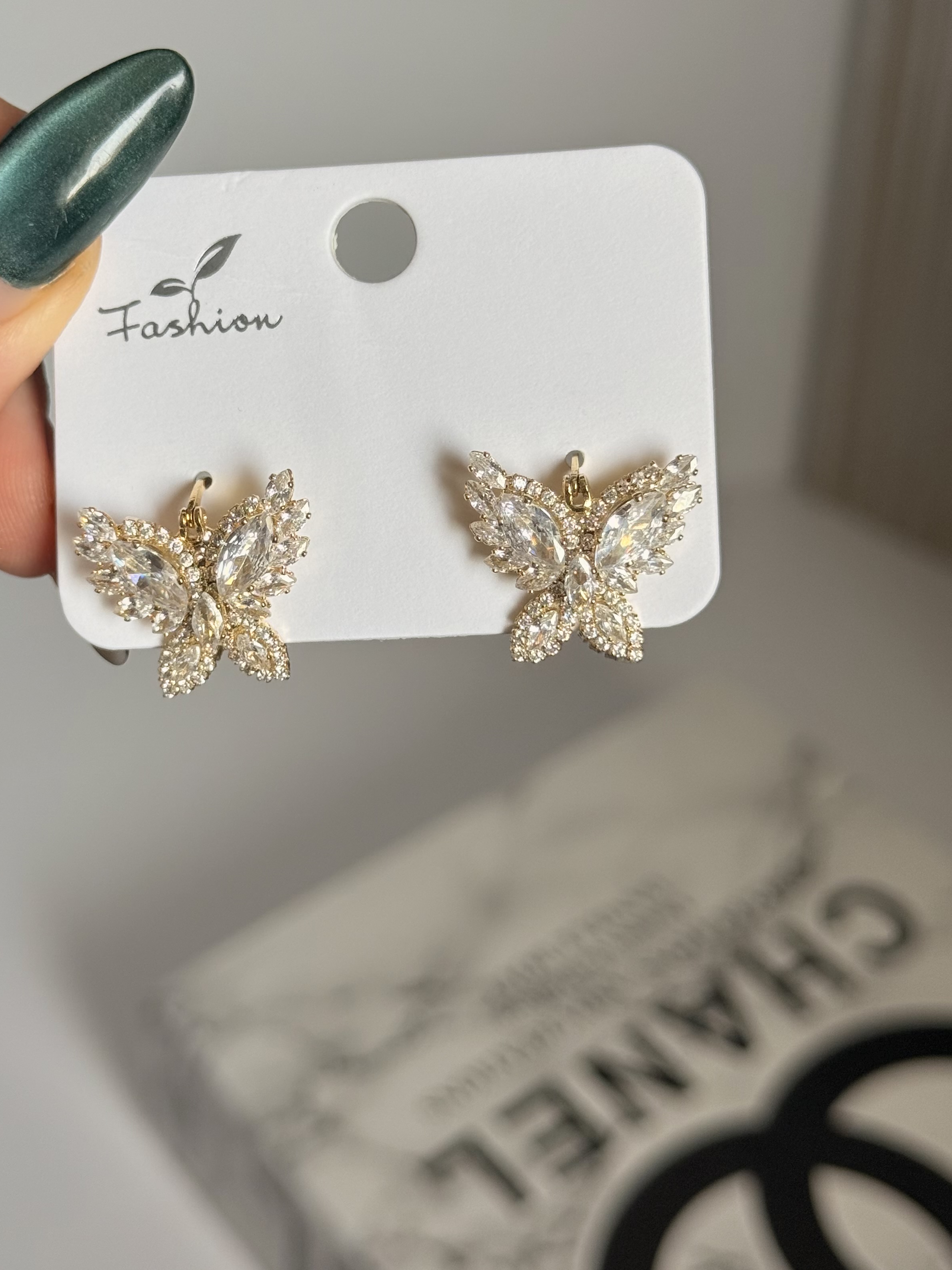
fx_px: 2237
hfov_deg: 24.0
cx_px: 365
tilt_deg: -40.5
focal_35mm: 61
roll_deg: +2.5
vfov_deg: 31.6
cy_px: 510
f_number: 1.78
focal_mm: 6.76
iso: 64
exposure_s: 1/251
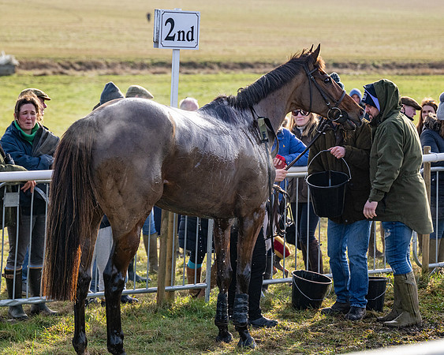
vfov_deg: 12.9
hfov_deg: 16.1
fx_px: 1574
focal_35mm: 120
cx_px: 190
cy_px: 168
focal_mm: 101
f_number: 4
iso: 800
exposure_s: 1/3200
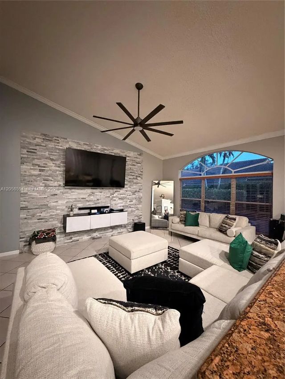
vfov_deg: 102.1
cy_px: 190
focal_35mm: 14
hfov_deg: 85.7
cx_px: 142
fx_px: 154
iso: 1250
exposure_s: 1/40
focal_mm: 2.22
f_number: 2.2
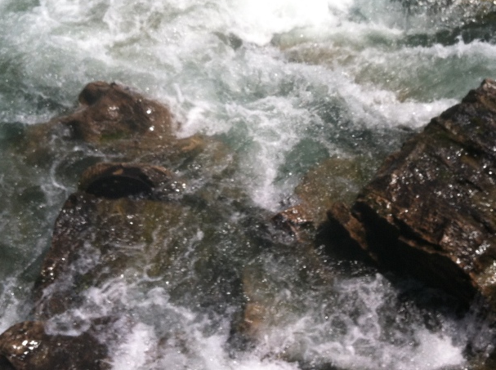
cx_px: 284
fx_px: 844
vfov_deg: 24.5
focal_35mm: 59
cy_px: 99
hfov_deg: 32.7
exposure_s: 1/2406
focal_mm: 3.85
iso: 80
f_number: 2.8
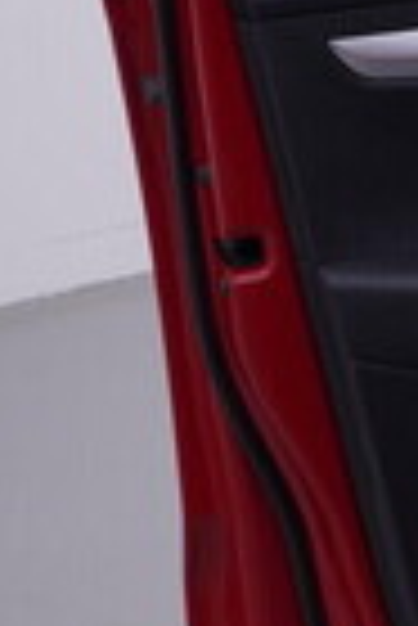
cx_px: 656
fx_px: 2467
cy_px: 115
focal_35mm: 142
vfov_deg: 14.3
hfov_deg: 9.4
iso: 125
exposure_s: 1/80
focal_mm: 24
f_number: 4.5
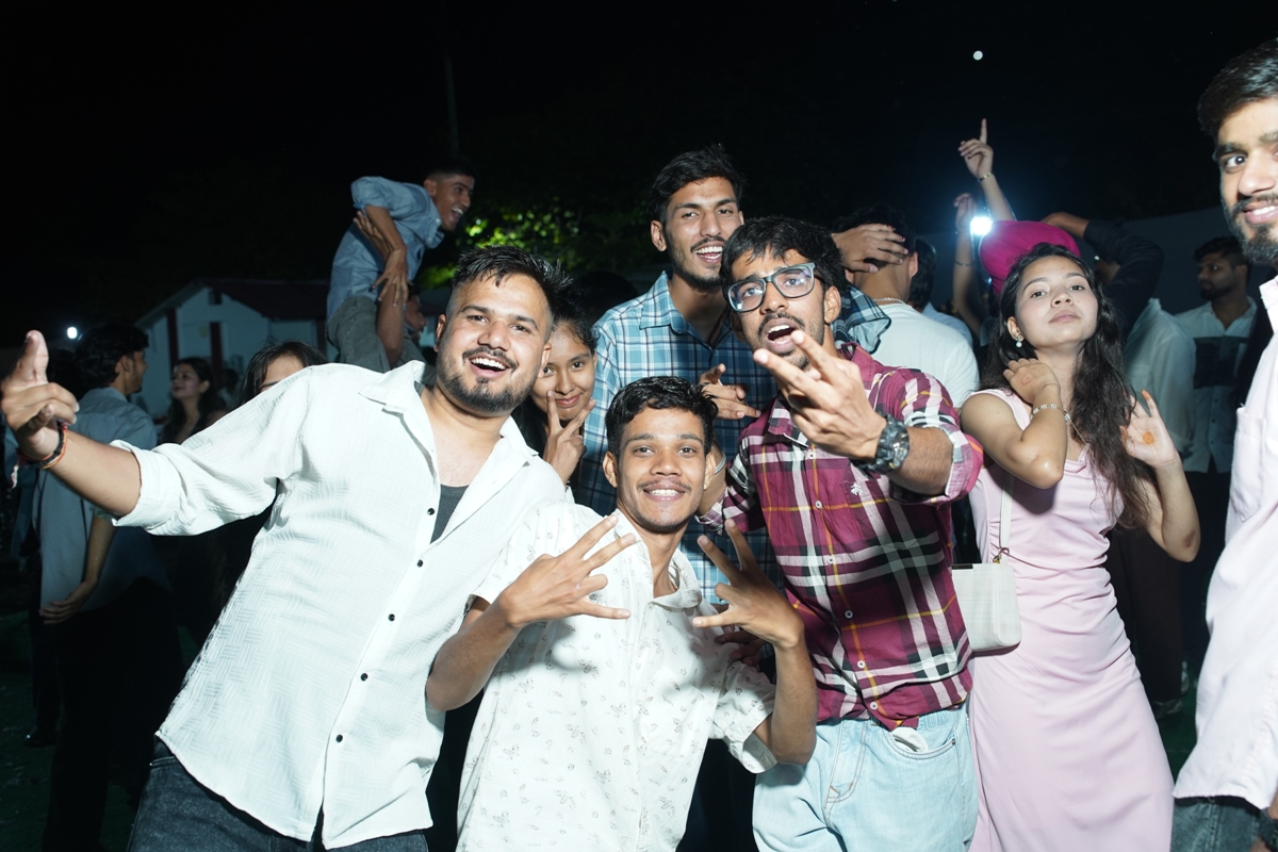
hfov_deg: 54.4
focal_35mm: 35
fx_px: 1242
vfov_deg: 37.9
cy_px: 426
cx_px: 639
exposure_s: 1/160
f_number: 5
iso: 1000
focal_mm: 35
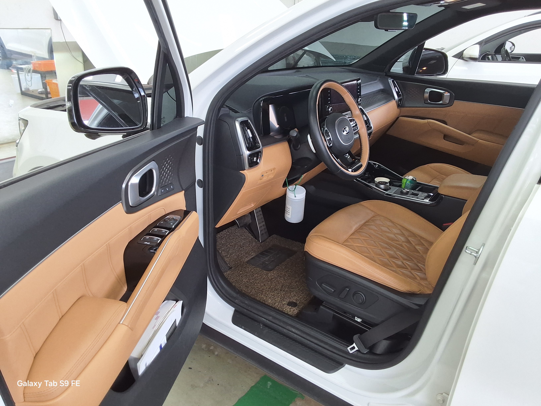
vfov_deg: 49.7
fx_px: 438
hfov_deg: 63.4
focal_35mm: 28
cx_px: 270
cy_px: 203
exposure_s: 1/120
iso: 50
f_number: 1.9
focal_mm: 2.91
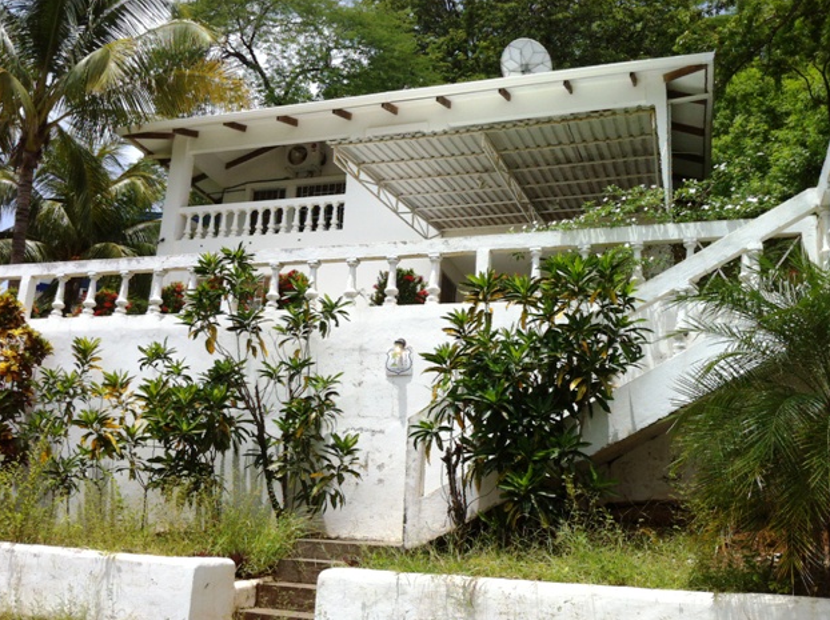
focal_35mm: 36
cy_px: 312
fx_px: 862
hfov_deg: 51.4
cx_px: 410
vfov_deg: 39.6
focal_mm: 3.85
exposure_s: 1/1774
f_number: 2.8
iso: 80
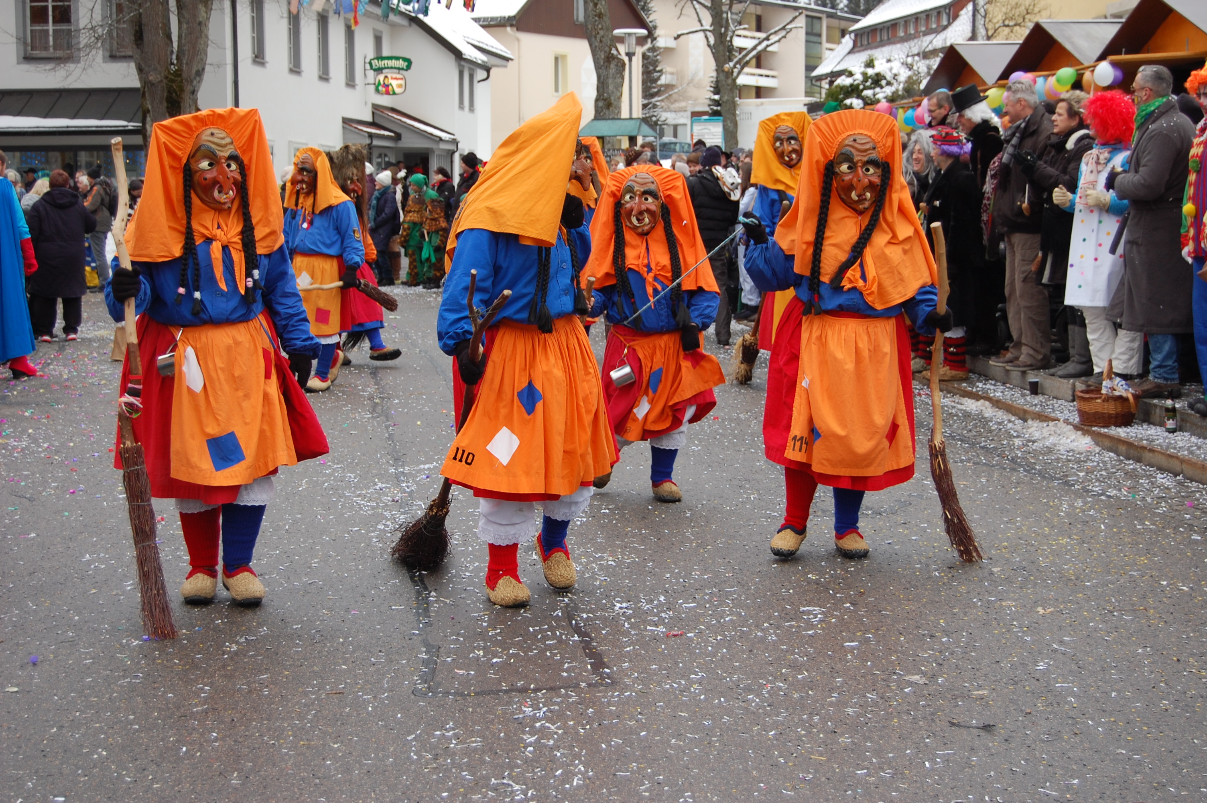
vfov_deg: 22.6
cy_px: 402
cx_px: 604
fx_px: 2010
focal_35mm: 60
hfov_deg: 33.4
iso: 280
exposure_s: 1/125
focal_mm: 40
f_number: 5.6
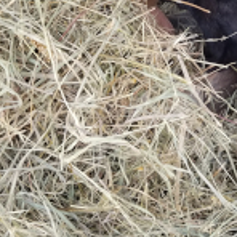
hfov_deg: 23.9
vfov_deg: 24.4
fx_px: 542
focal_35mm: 70
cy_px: 59
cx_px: 219
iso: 50
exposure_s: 1/120
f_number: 1.7
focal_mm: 4.25
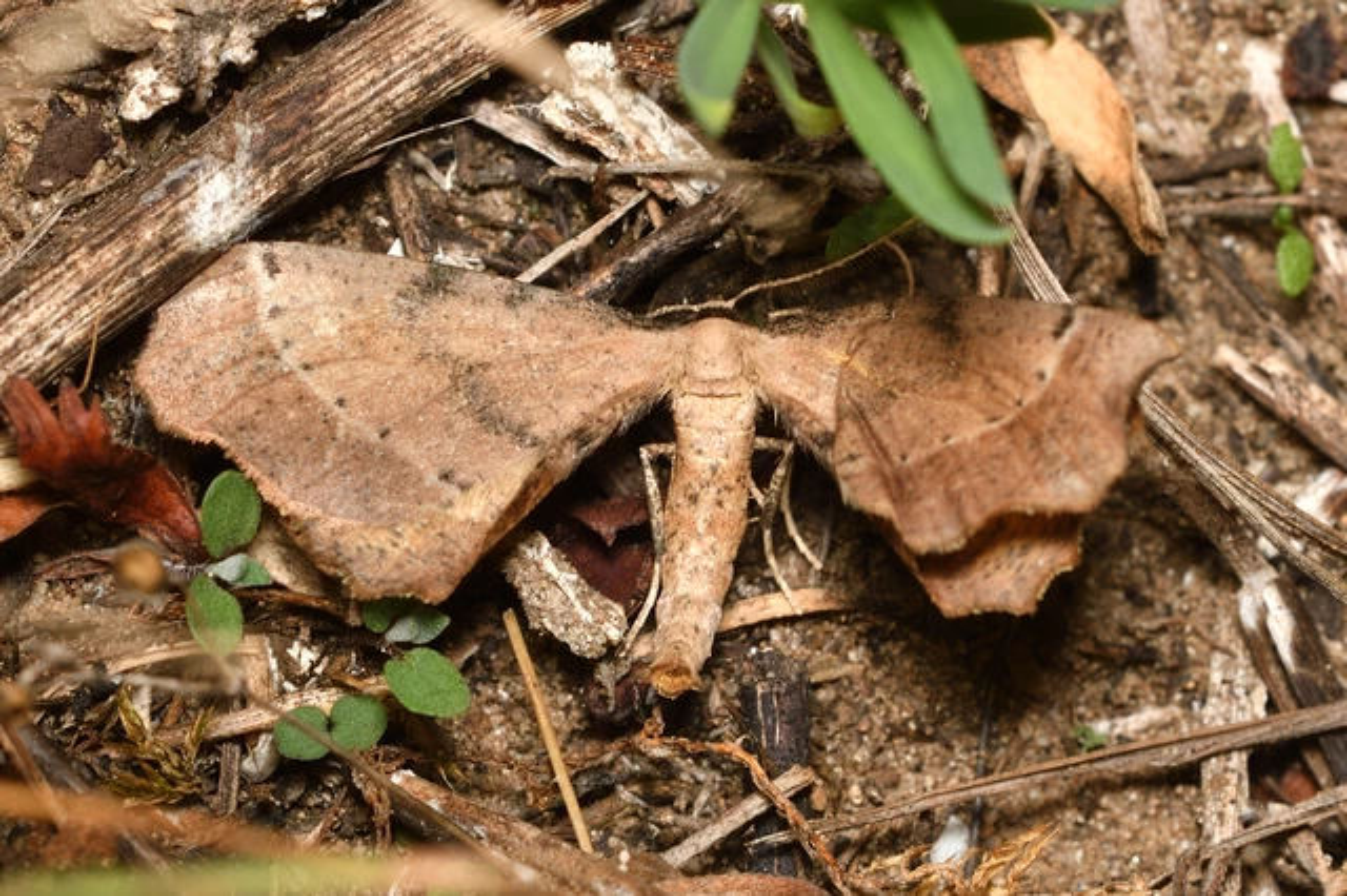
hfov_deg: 9.2
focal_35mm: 225
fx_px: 8414
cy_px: 448
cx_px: 674
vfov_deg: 6.1
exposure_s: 1/250
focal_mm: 150
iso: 100
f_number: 10
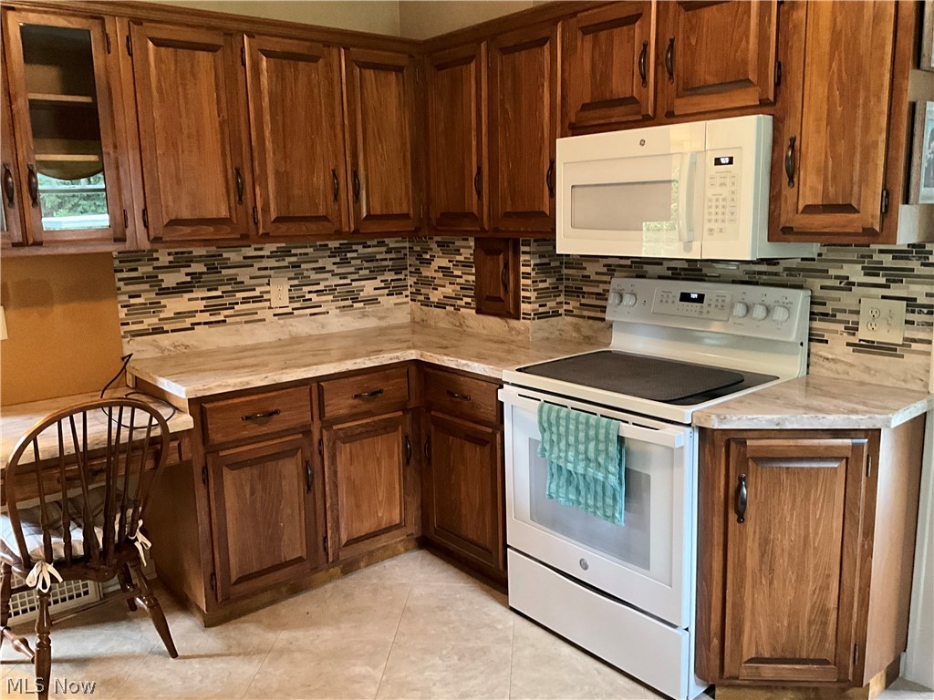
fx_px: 782
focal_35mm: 29
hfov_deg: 61.7
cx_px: 467
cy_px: 350
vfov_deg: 48.2
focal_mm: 3
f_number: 1.8
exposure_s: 1/30
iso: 400
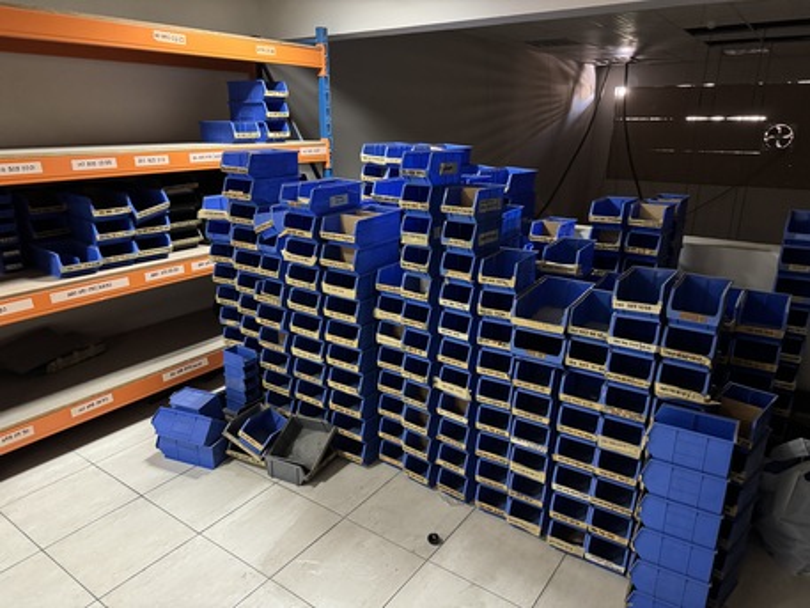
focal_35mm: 24
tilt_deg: -16.8
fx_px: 562
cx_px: 405
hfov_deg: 71.6
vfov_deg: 56.8
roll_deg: +0.6
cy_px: 304
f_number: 1.78
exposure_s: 1/30
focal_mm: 6.76
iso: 1000
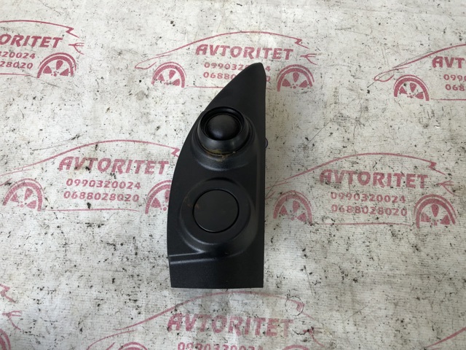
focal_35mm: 28
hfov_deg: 63.4
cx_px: 233
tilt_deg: -71.0
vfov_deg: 49.7
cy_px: 175
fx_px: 377
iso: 64
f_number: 1.8
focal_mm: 4
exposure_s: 1/120
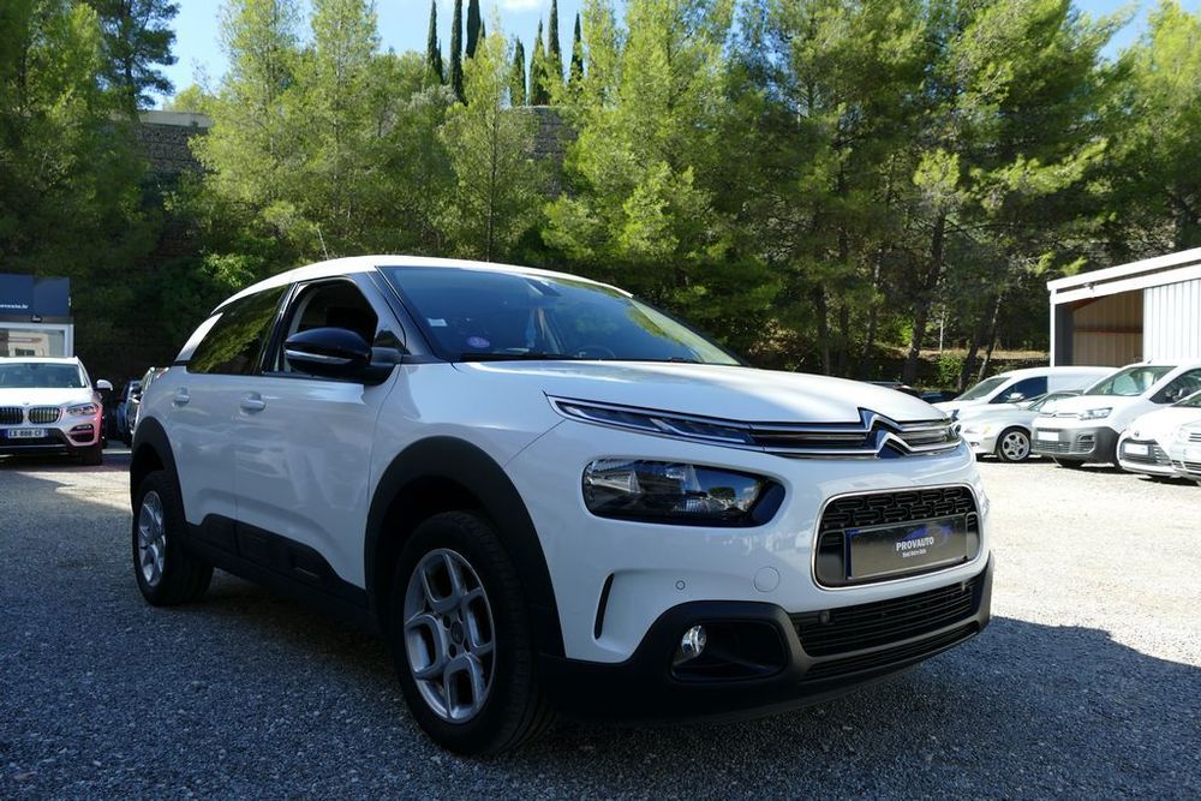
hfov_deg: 63.7
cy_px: 400
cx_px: 600
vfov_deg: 45.0
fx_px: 968
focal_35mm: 29
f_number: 3
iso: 125
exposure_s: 1/640
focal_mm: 10.6
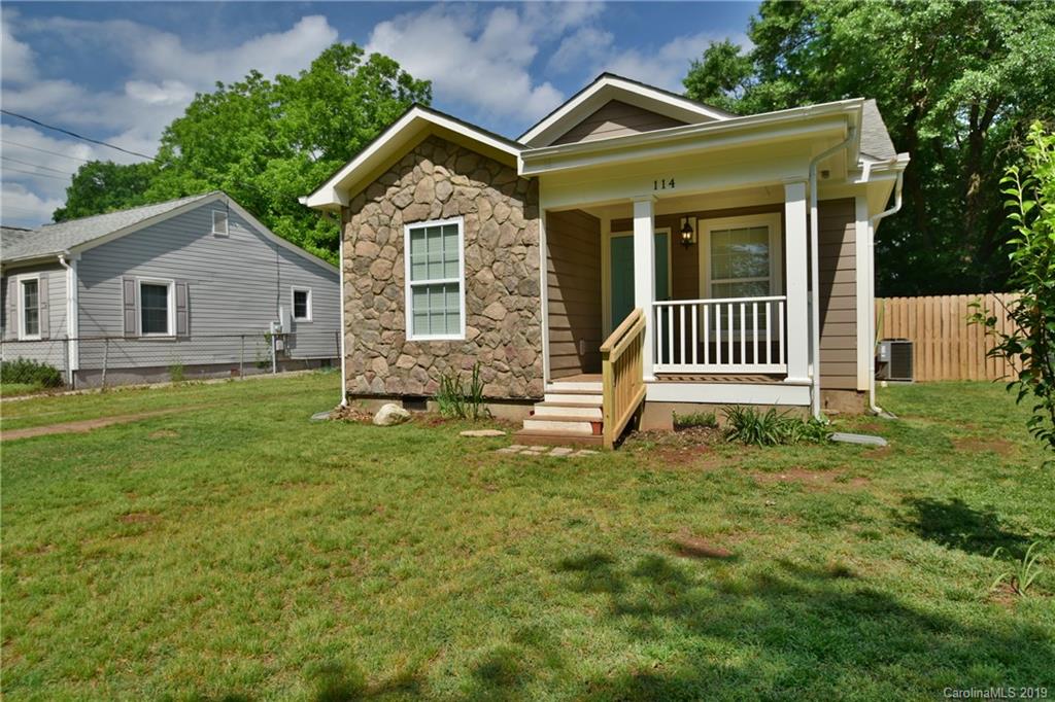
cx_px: 528
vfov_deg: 59.5
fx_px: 615
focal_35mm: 21
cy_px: 351
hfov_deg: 81.2
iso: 125
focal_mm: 14
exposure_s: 1/400
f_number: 5.6
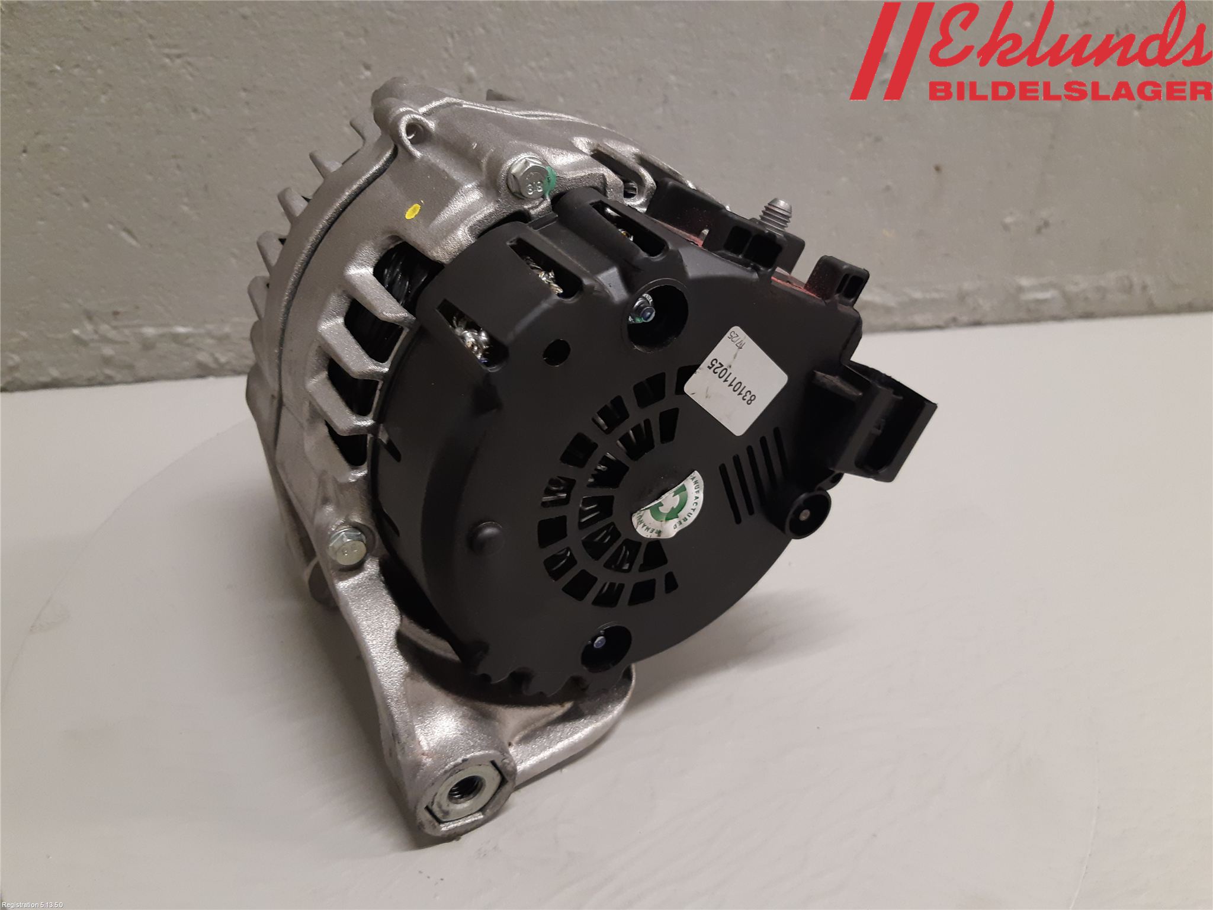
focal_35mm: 26
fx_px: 911
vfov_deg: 53.1
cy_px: 455
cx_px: 606
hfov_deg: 67.3
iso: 200
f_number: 1.7
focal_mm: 3.93
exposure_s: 1/50
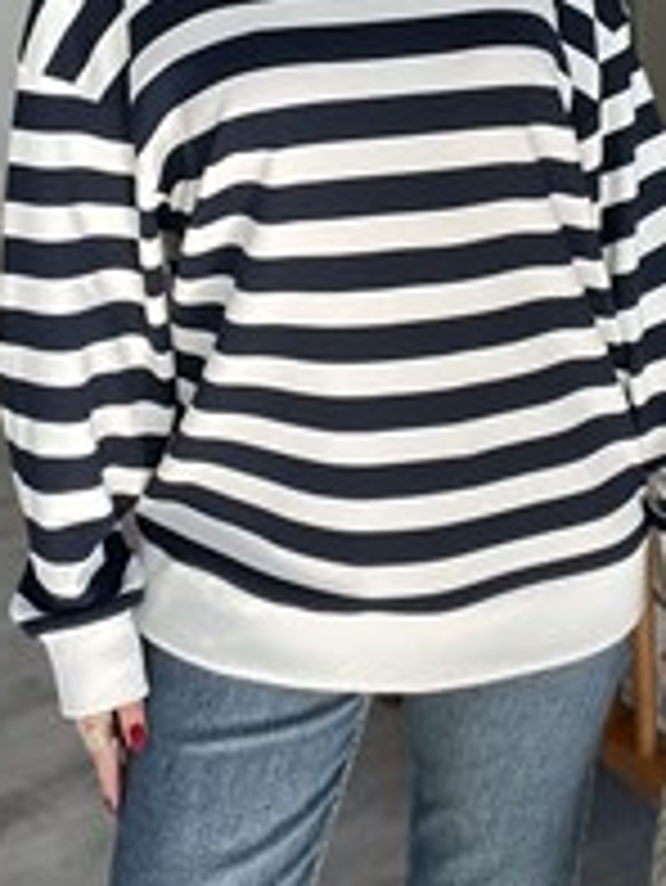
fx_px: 1614
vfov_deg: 29.1
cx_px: 346
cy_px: 43
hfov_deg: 23.3
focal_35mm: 63
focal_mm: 2.71
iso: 64
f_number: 2.2
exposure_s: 1/121
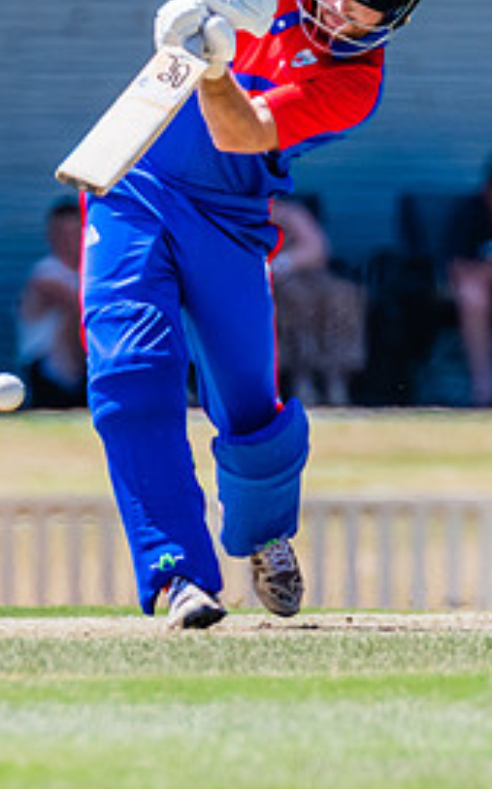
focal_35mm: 2015
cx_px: 246
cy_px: 159
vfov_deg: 1.0
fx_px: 43298
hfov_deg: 0.7
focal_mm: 600
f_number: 7.1
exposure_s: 1/2000
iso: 640
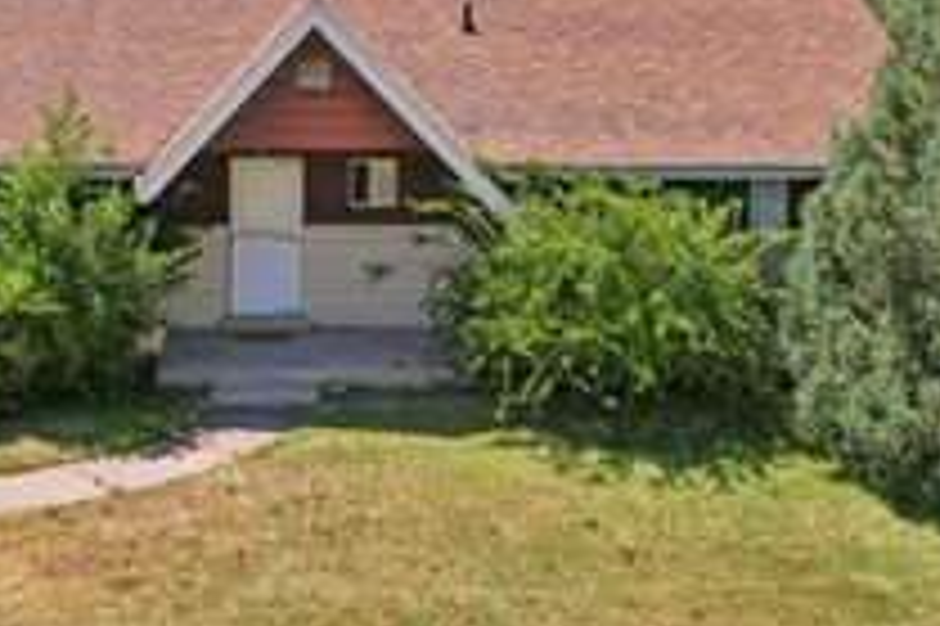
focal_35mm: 54
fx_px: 1409
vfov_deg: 24.2
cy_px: 43
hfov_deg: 36.5
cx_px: 310
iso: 100
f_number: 2.8
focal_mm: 8.4
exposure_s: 1/60
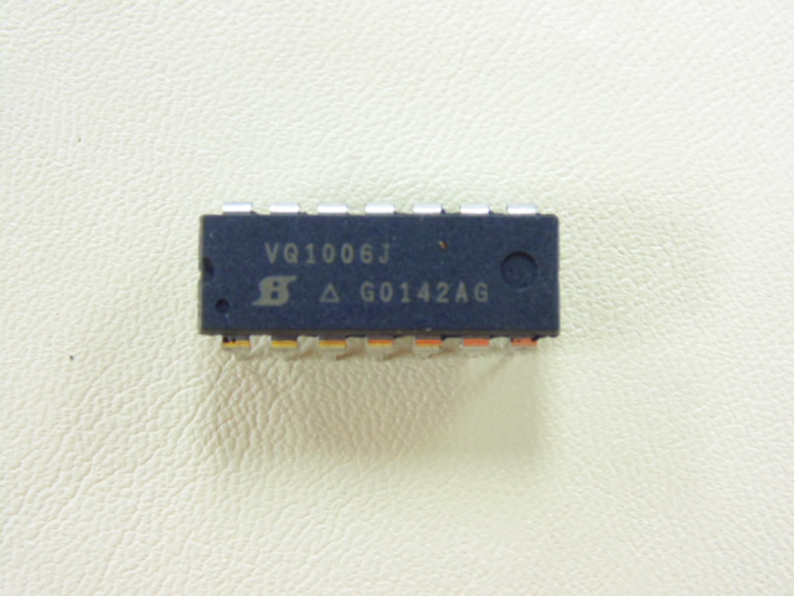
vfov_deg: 18.7
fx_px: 1812
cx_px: 397
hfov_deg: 24.7
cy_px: 298
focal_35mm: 79
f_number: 4.3
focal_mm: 14.1
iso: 400
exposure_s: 1/15
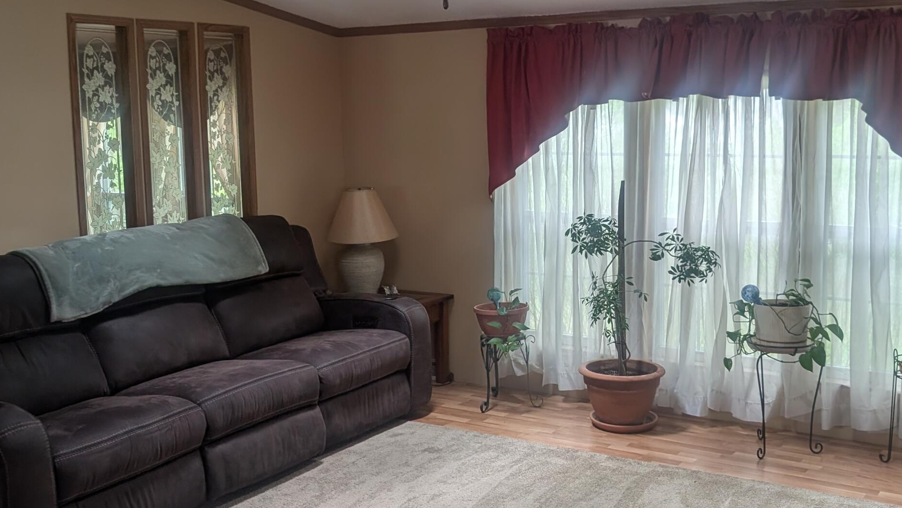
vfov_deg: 28.3
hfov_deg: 48.2
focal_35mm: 42
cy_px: 233
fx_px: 1005
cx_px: 513
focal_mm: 6.9
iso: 68
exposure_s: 1/29.7
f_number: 1.68
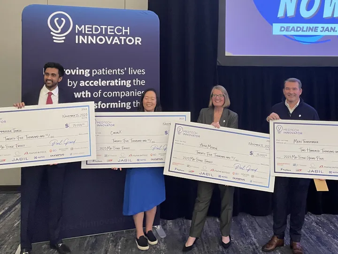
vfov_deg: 53.1
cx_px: 169
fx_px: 254
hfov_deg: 67.3
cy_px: 127
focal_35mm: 26
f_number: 1.6
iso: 500
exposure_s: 1/60
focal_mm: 4.2
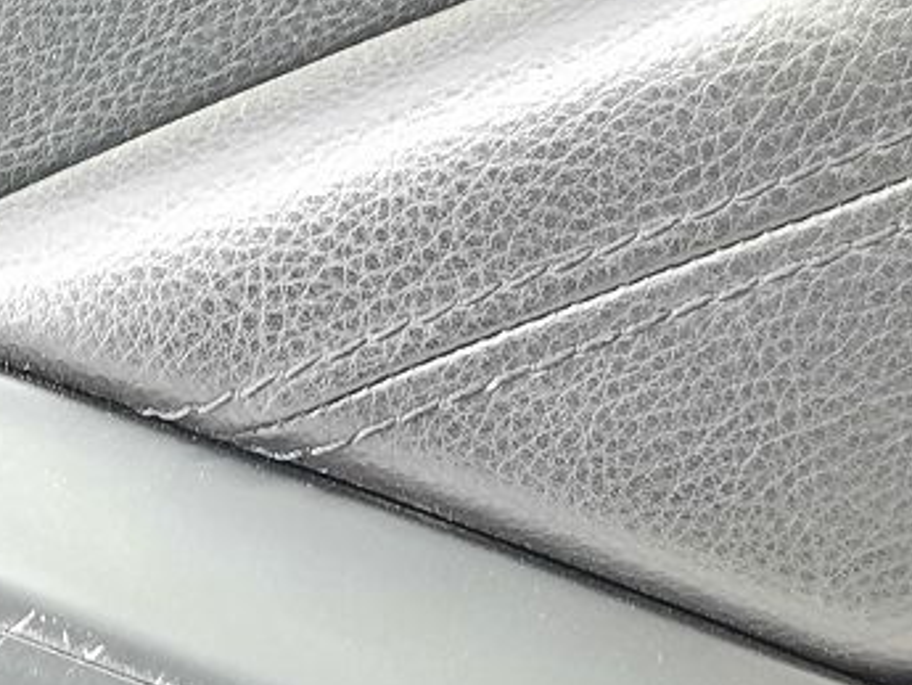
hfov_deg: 20.5
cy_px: 513
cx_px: -272
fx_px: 2293
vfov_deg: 16.9
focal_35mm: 87
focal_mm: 4.6
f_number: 2
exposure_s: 1/25
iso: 320
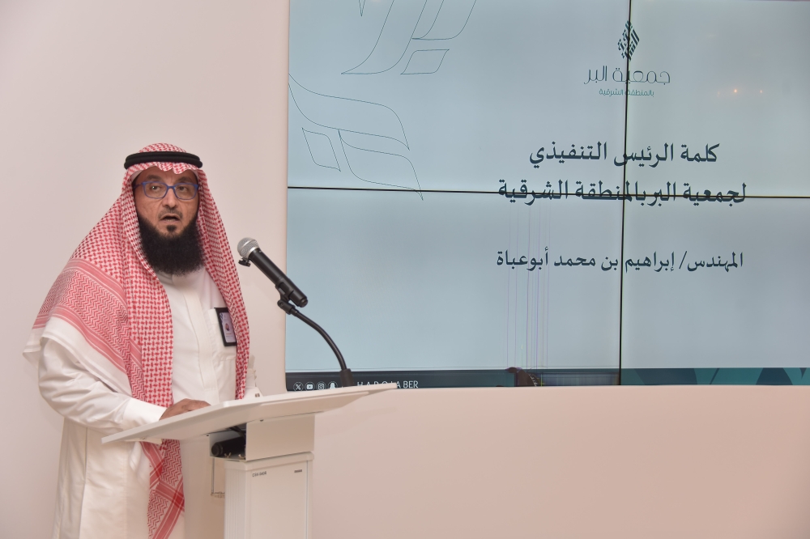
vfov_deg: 20.9
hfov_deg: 31.0
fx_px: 1462
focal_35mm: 65
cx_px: 405
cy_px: 270
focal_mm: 65
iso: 640
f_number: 4.8
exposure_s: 1/250
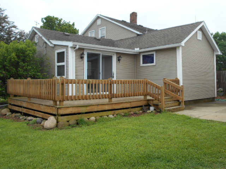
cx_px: 113
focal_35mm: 32
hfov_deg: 56.8
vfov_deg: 44.2
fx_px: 209
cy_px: 84
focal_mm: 5.8
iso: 80
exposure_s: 1/320
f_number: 3.6
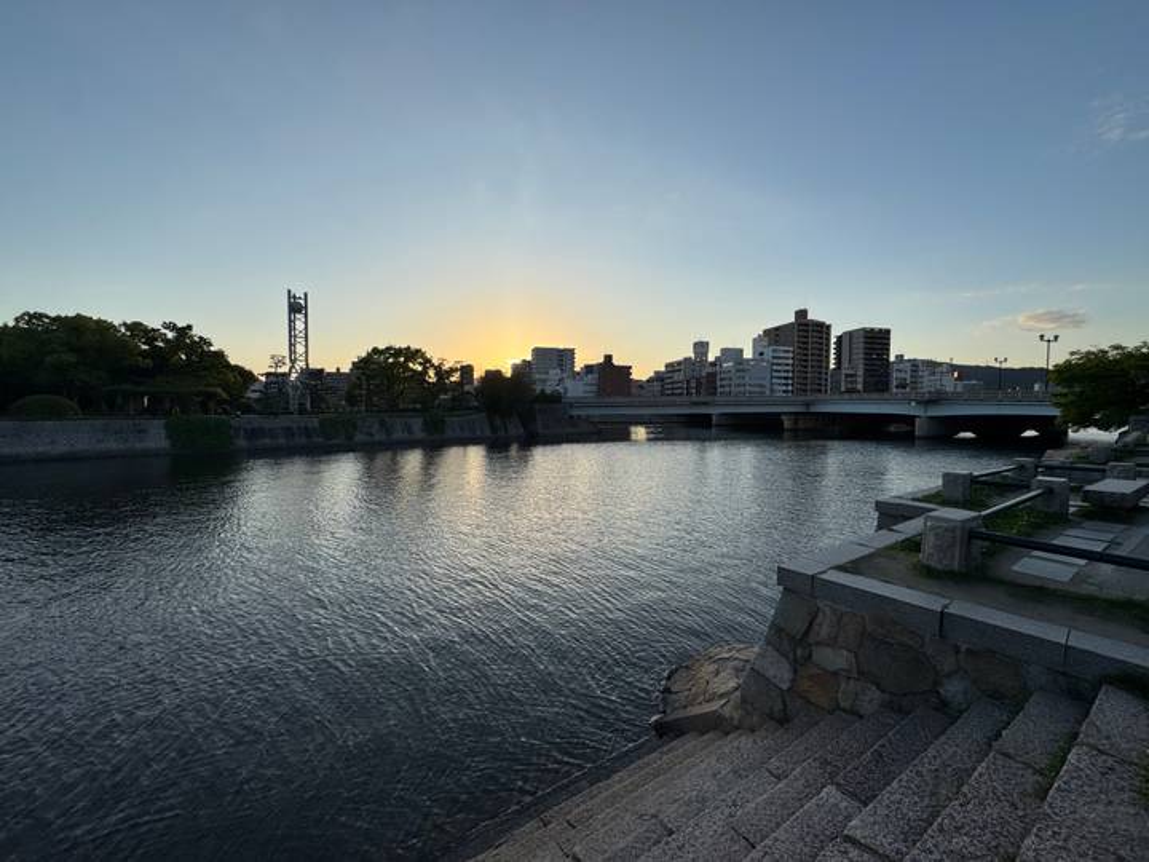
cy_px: 431
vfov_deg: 85.7
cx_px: 574
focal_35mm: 14
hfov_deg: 102.1
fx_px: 465
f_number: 2.2
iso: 50
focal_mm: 2.22
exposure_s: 1/1600
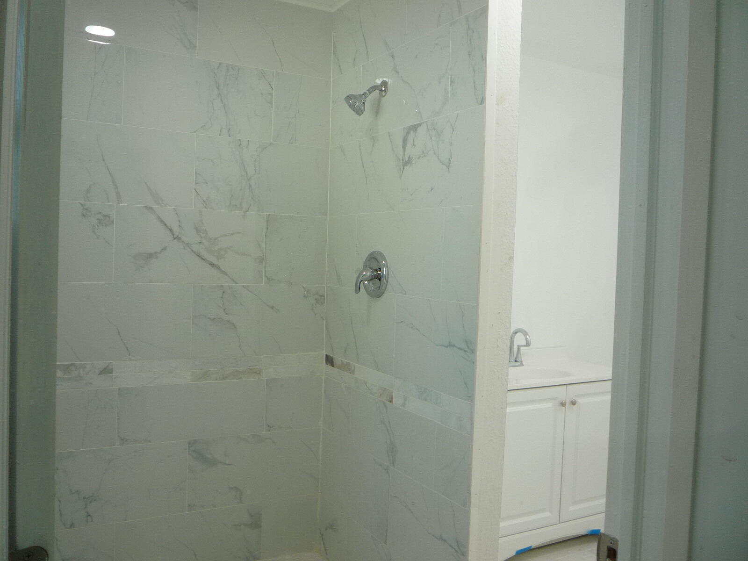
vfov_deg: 46.8
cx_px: 374
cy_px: 280
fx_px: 648
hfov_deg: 60.0
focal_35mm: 30
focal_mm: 5.2
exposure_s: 1/40
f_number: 3.3
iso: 100
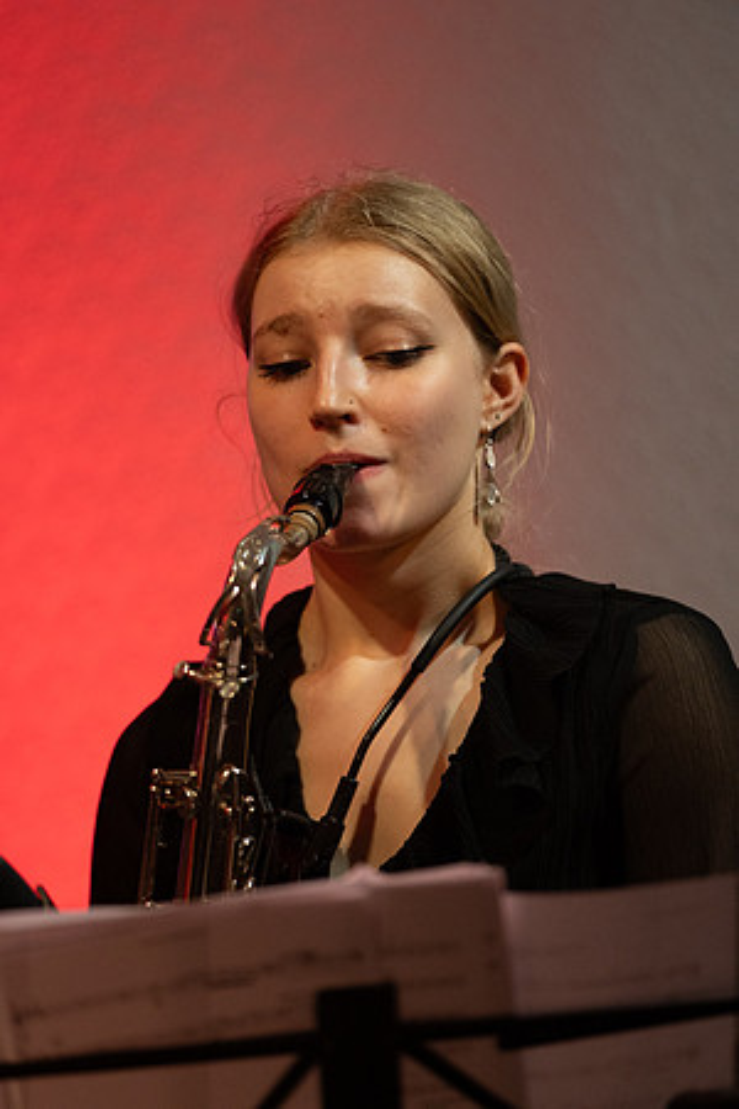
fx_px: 9237
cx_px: 370
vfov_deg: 6.9
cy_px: 554
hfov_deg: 4.6
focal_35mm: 300
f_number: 4
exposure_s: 1/250
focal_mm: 300
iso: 5600
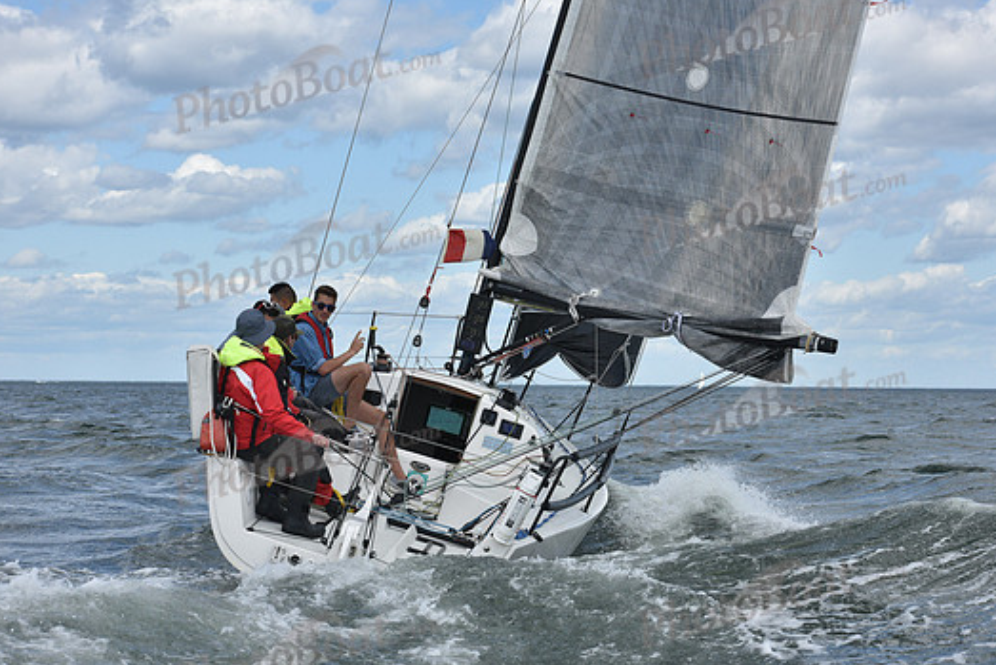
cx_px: 541
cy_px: 332
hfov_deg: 20.0
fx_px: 2823
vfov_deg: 13.4
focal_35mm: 102
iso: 320
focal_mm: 92
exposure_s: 1/1250
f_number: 8
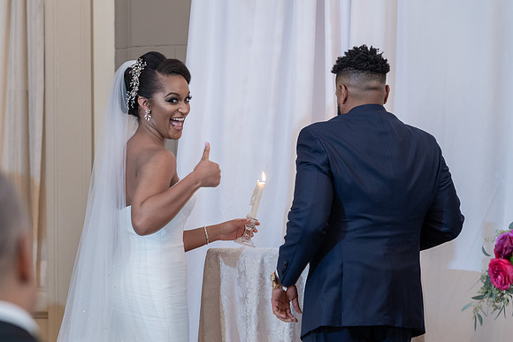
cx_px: 242
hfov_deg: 16.6
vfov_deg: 11.1
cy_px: 203
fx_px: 1753
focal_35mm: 123
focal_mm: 102
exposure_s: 1/100
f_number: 4
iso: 2000
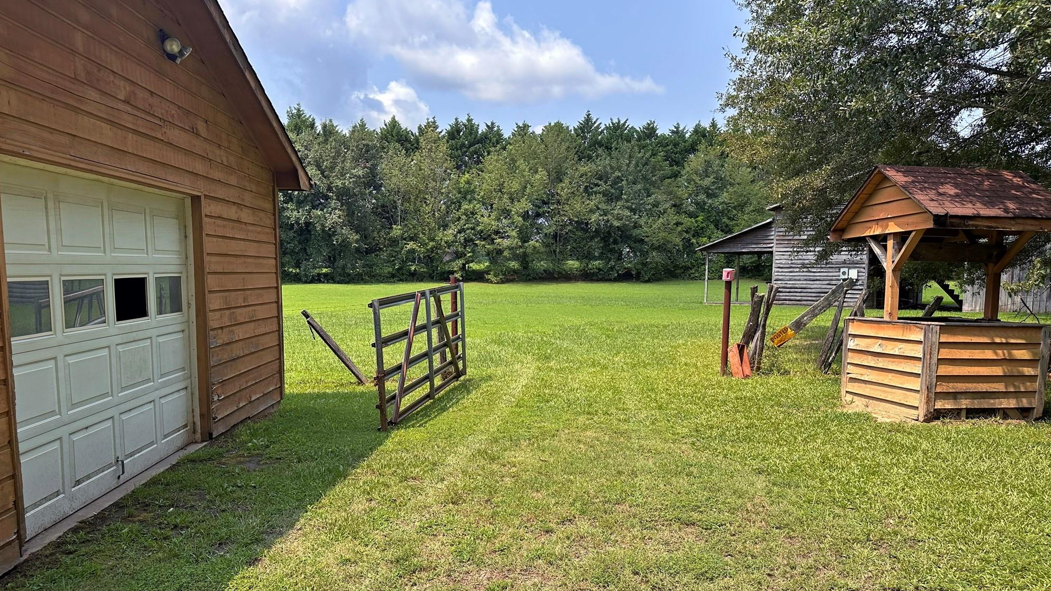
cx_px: 524
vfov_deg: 42.6
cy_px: 365
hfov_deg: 69.9
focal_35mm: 27
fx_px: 753
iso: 80
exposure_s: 1/2525
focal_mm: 6.86
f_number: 1.78
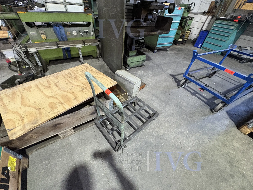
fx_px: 102
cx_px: 126
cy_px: 95
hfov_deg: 102.1
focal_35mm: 14
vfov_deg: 85.7
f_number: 2.2
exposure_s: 1/50
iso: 400
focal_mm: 2.22
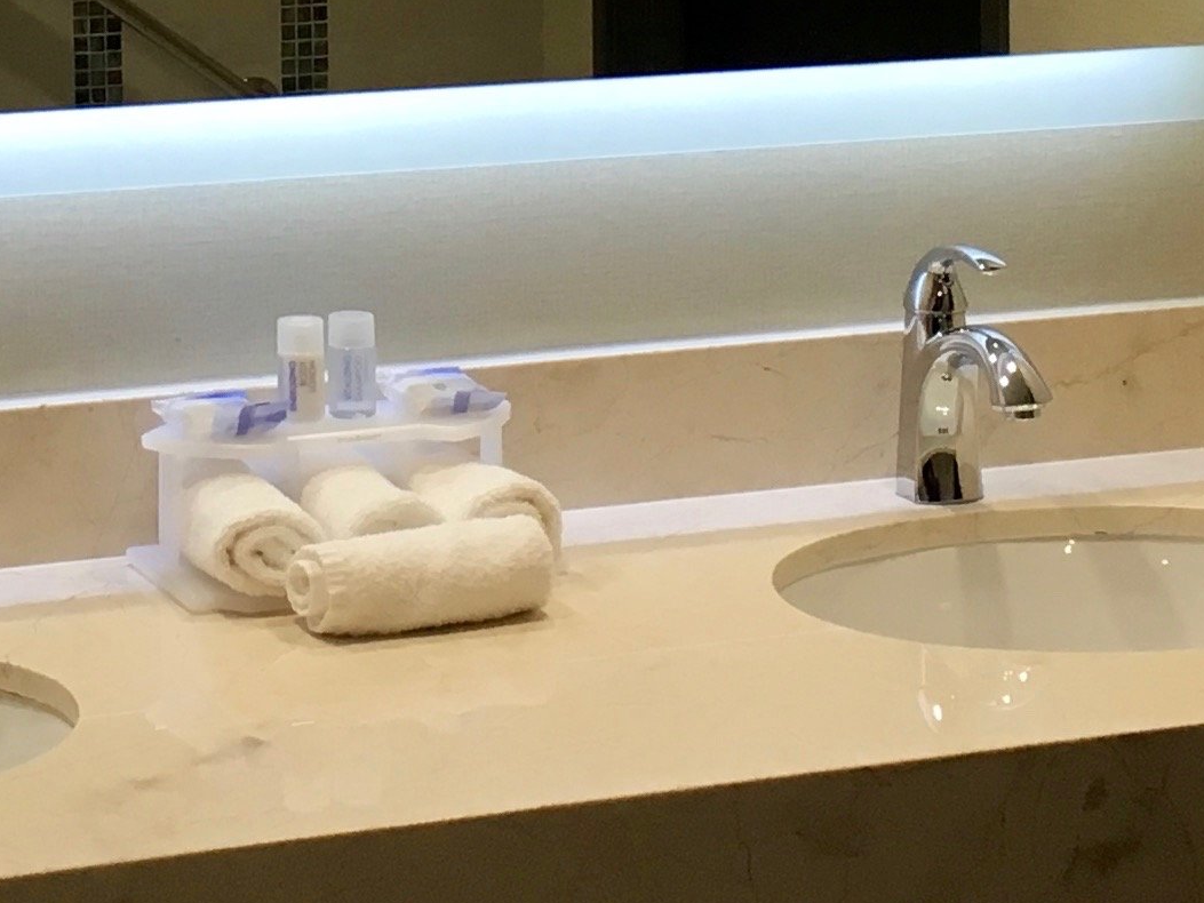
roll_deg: +0.3
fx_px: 3861
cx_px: 303
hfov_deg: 17.6
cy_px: -325
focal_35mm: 111
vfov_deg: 12.8
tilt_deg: -0.5
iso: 32
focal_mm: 4.15
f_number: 2.2
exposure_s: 1/30
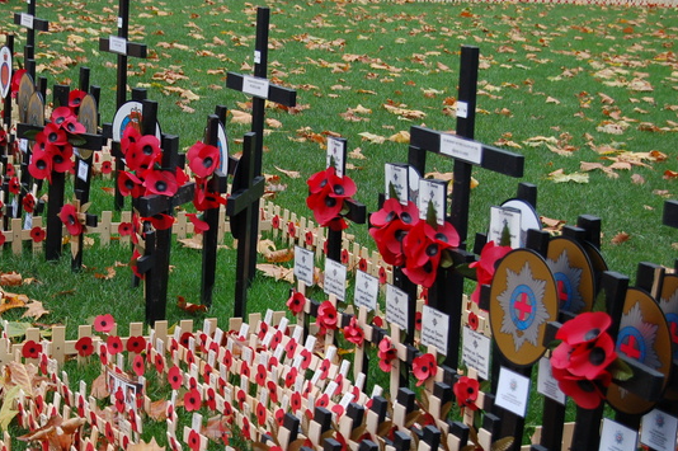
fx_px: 1675
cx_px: 197
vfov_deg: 15.3
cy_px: 291
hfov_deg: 22.7
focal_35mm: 89
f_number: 5.6
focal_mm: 40
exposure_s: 1/125
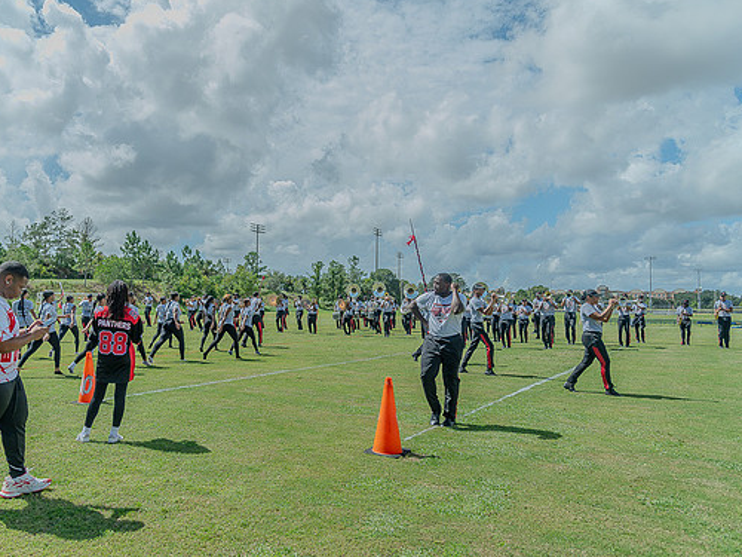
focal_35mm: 27
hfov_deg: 65.1
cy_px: 279
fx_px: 579
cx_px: 325
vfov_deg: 51.4
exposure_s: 1/320
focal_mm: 24
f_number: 4
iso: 100
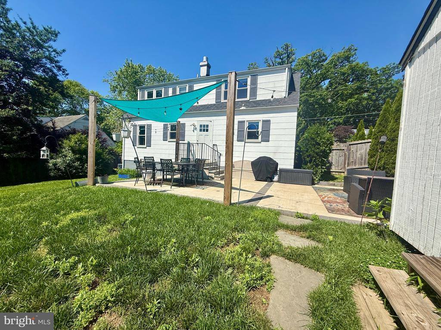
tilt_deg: +0.2
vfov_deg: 85.7
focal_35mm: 14
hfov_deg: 102.1
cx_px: 220
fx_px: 178
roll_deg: -2.2
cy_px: 165
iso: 50
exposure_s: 1/3891
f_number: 2.2
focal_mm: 2.22
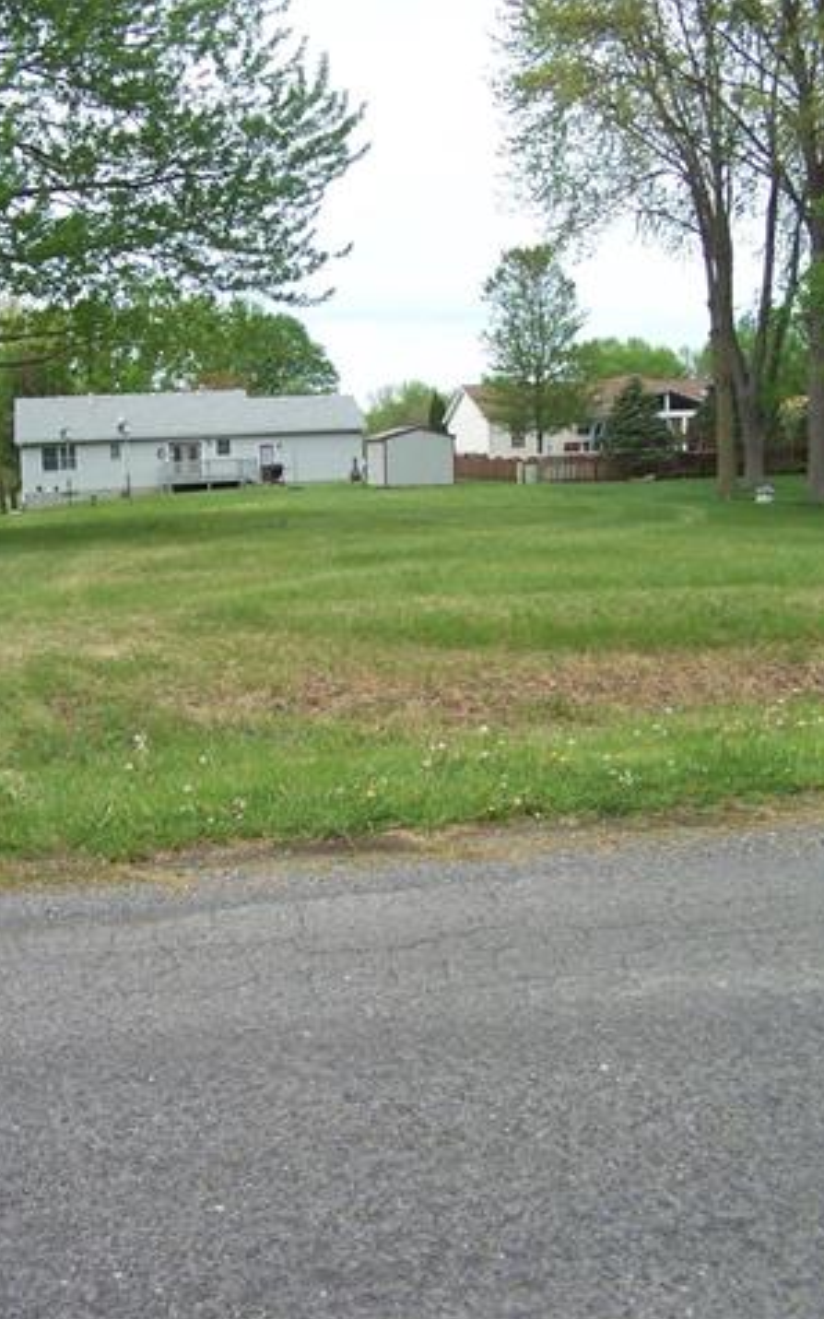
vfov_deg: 37.5
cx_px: 376
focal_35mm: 54
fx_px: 1941
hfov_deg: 24.0
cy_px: 661
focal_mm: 6.3
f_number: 2.8
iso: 80
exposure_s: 1/750
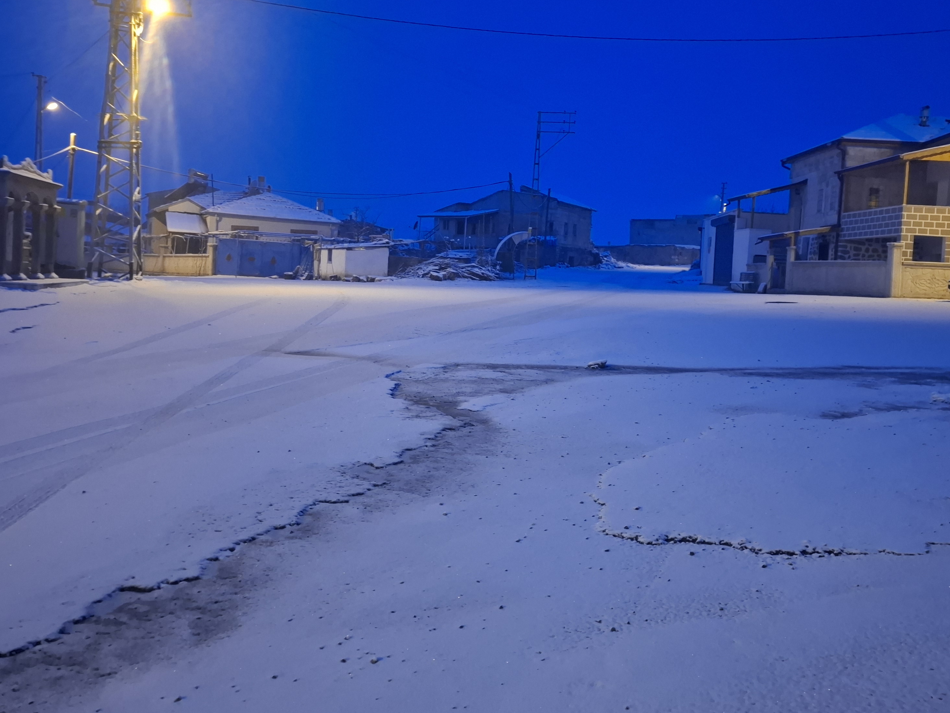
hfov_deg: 56.6
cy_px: 290
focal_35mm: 32
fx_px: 878
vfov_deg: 44.0
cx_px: 547
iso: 1000
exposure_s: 1/20
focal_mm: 5.54
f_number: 1.8
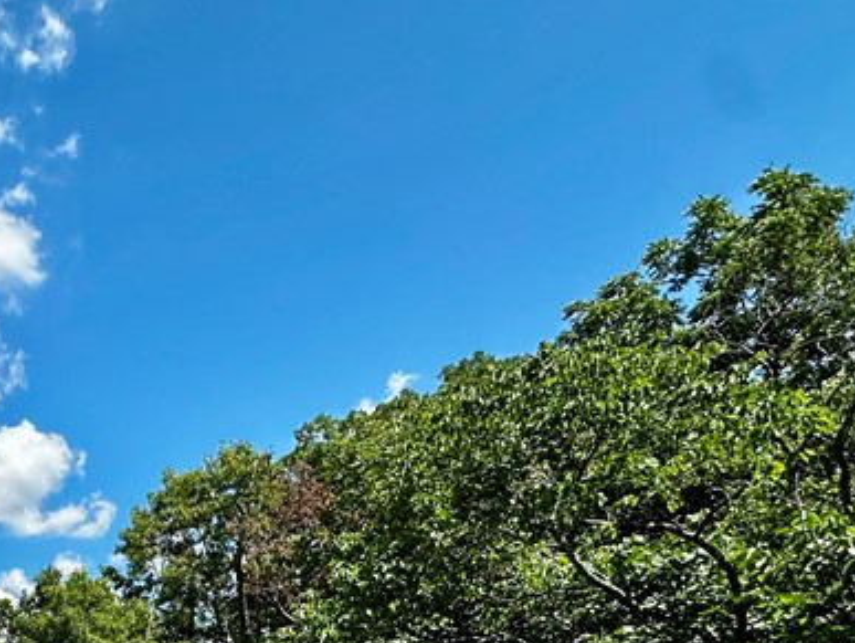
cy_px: 705
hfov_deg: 42.2
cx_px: -29
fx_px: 915
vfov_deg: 33.7
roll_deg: +3.1
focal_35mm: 37
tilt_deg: +2.7
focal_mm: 2.22
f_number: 2.2
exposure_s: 1/1667
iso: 50
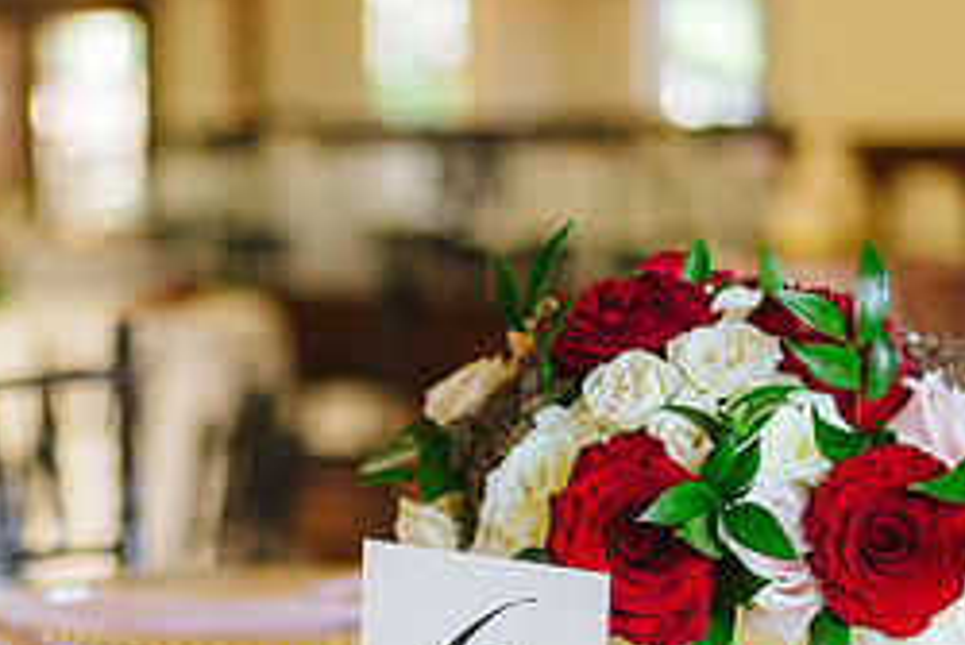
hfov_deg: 17.5
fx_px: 3111
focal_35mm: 116
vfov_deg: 11.7
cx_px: 266
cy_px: 709
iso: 400
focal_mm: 50
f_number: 2
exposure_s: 1/400
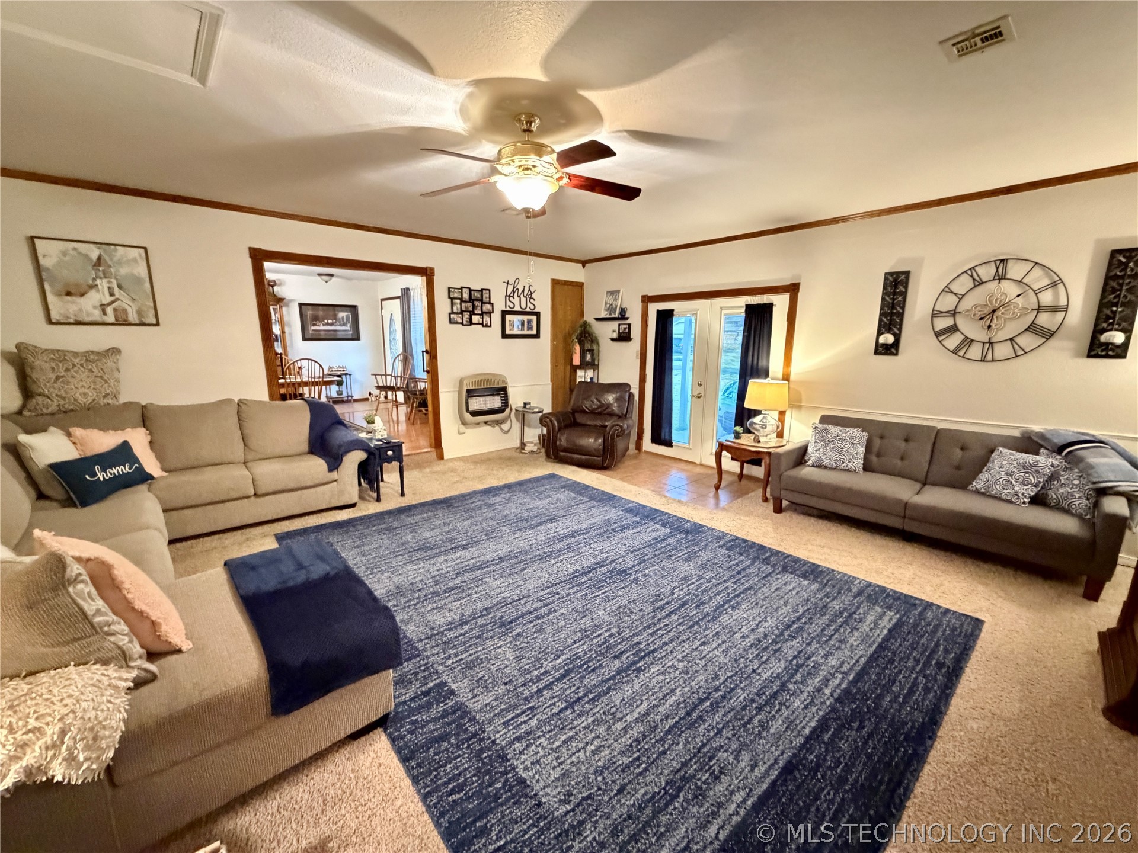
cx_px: 569
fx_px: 460
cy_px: 426
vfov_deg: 85.7
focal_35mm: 14
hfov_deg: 102.1
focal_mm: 2.22
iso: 2000
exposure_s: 1/30
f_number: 2.2
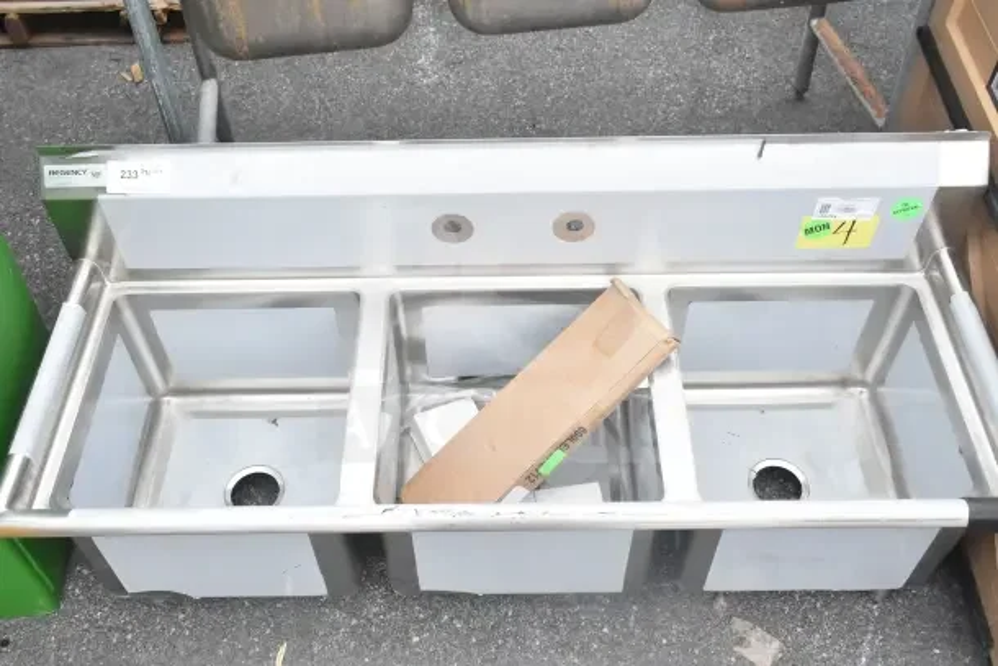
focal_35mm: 36
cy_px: 333
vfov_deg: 36.9
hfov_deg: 53.1
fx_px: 998
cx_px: 499
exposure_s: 1/400
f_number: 10
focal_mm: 24
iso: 1600
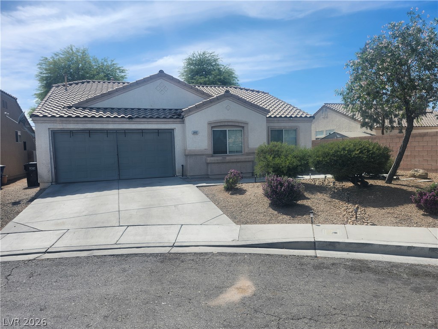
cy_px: 164
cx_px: 219
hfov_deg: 73.9
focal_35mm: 23
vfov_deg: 58.9
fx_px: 291
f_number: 1.8
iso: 25
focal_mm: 5.54
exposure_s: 1/2077
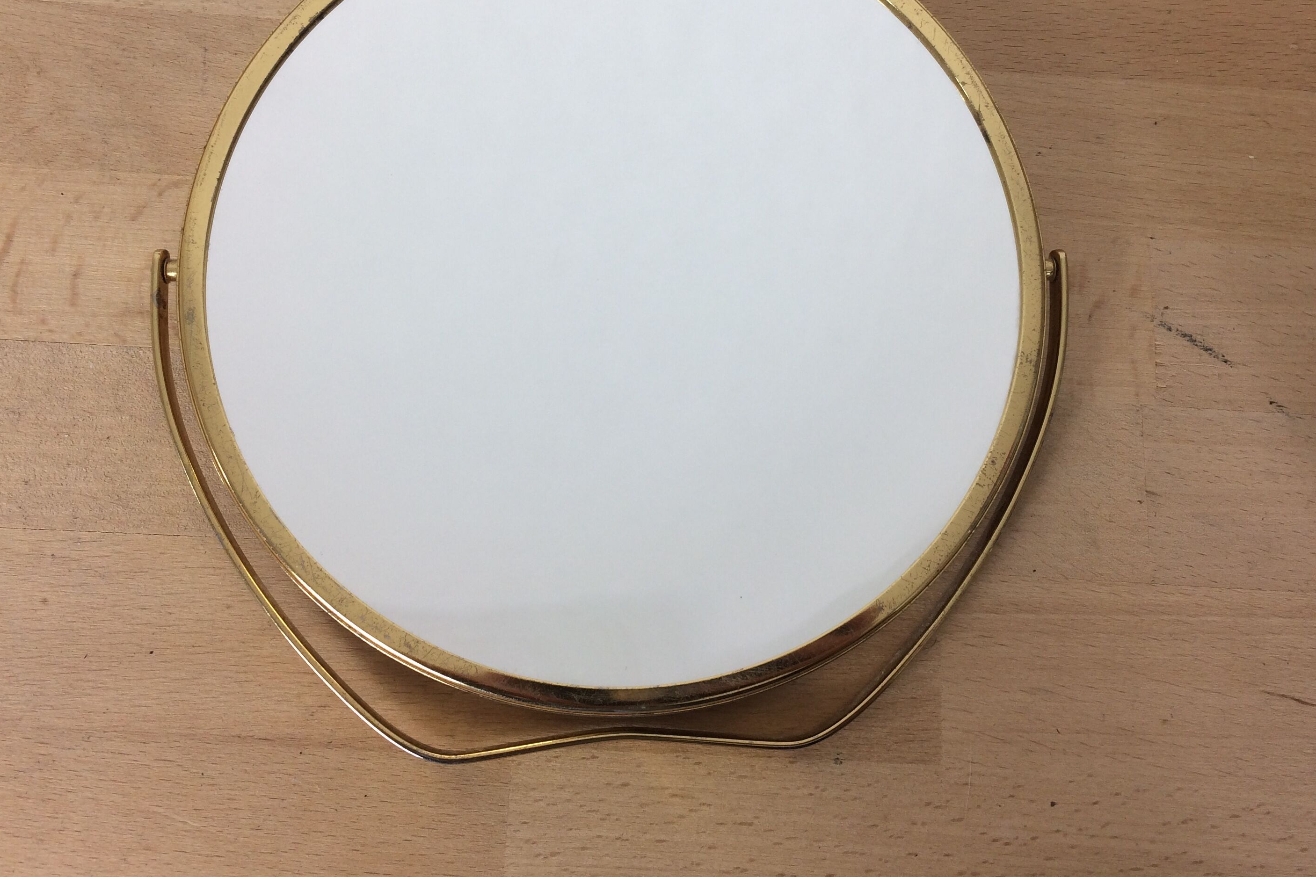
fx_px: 1279
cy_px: 309
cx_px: 672
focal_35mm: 35
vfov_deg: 37.5
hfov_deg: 54.4
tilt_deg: -73.9
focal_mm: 4.15
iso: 40
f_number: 2.2
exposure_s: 1/50
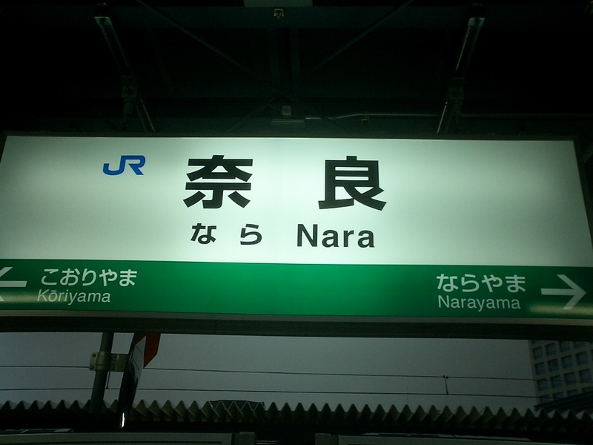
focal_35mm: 37
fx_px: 634
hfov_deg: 50.1
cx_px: 296
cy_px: 222
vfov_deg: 38.7
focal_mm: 5.6
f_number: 3.5
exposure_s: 1/125
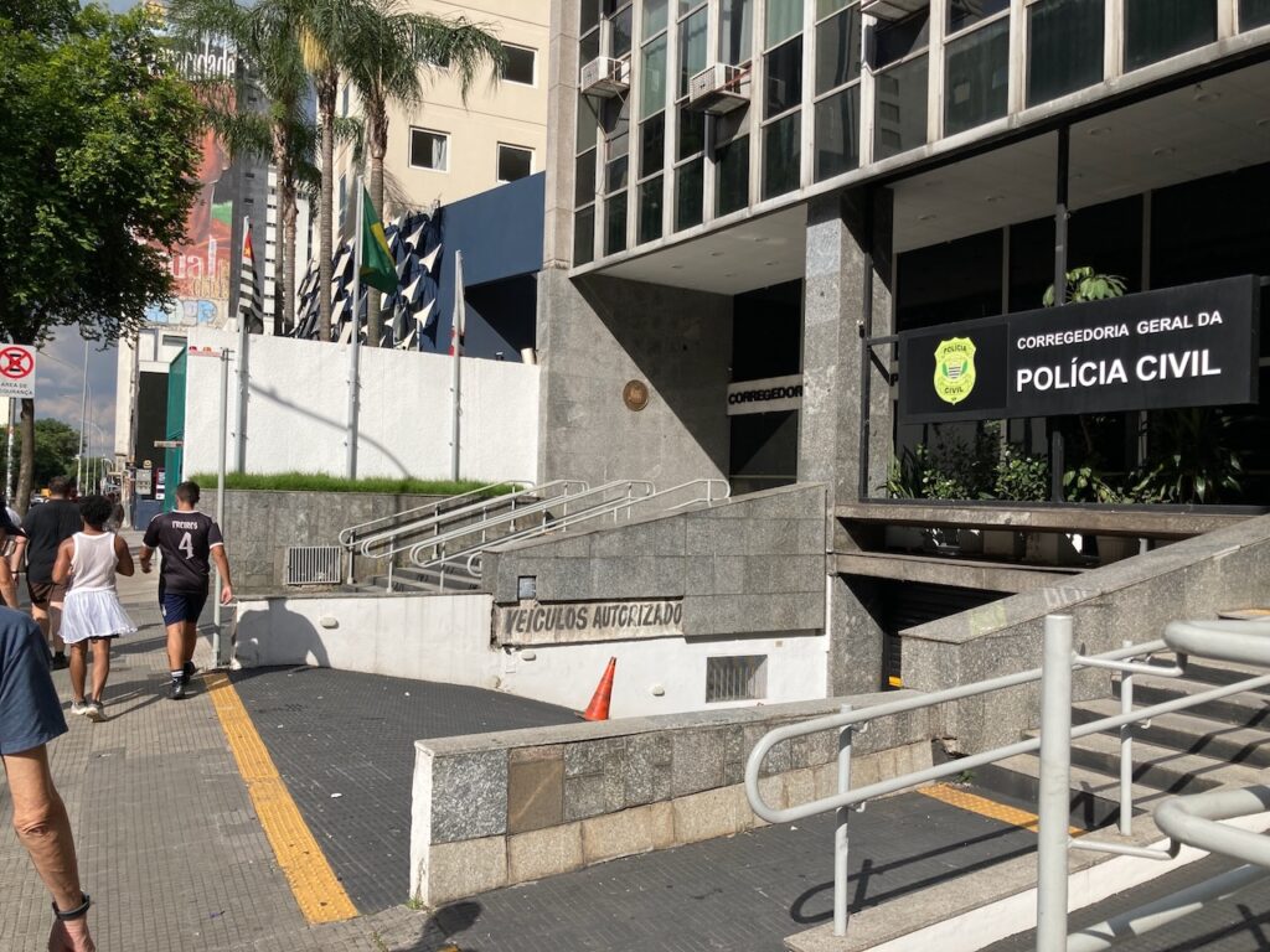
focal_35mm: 28
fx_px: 1027
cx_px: 635
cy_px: 476
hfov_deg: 63.4
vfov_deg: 49.7
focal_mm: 3.99
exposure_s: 1/2667
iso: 20
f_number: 1.8
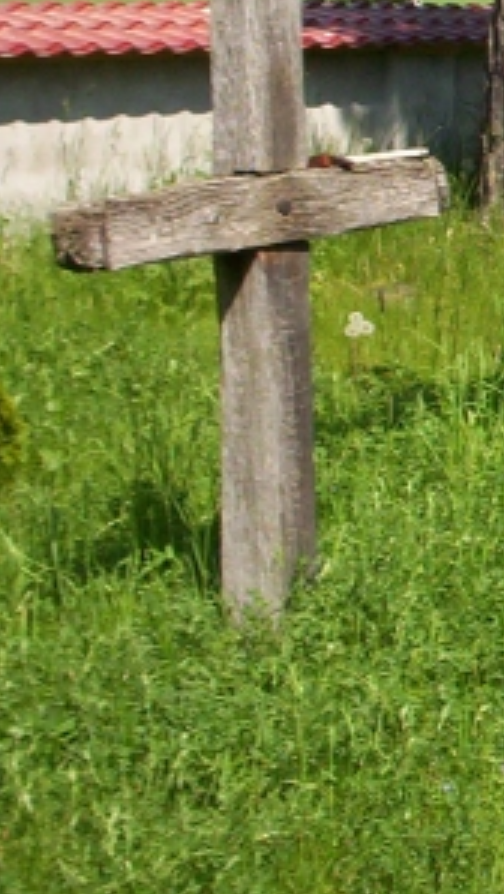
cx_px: 861
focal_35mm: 89
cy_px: 268
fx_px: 2111
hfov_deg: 12.6
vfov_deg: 23.8
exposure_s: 1/525
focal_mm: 4.99
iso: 100
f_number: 4.5
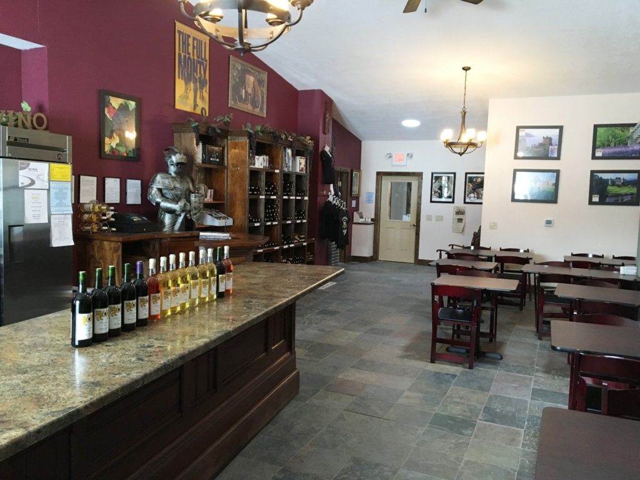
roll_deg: -1.2
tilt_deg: -5.0
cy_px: 240
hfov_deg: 61.7
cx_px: 320
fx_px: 536
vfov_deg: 48.2
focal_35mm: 29
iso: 160
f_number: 2.2
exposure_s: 1/30
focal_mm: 4.15
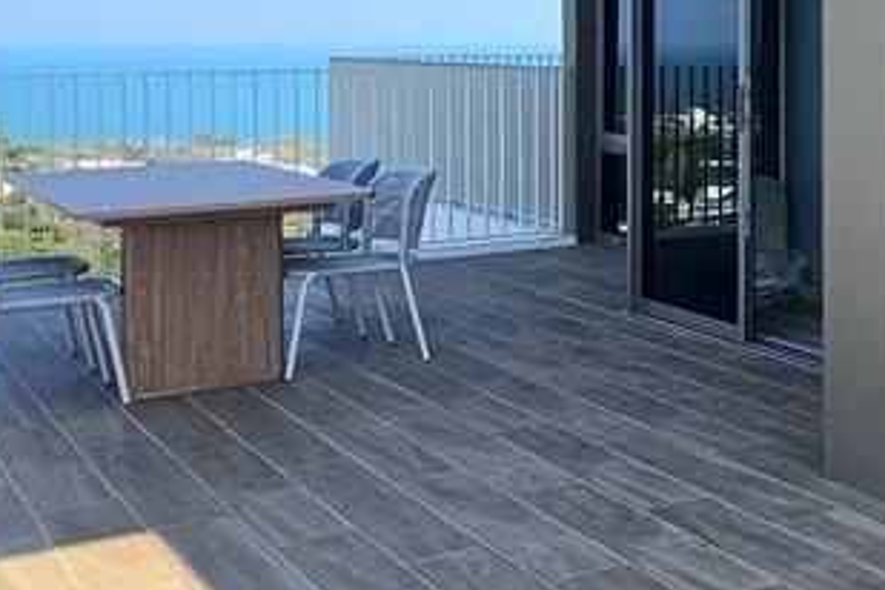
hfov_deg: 27.5
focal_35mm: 56
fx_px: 1377
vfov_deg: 23.6
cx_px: 1246
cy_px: 66
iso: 50
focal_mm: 2.2
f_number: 2.2
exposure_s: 1/1667
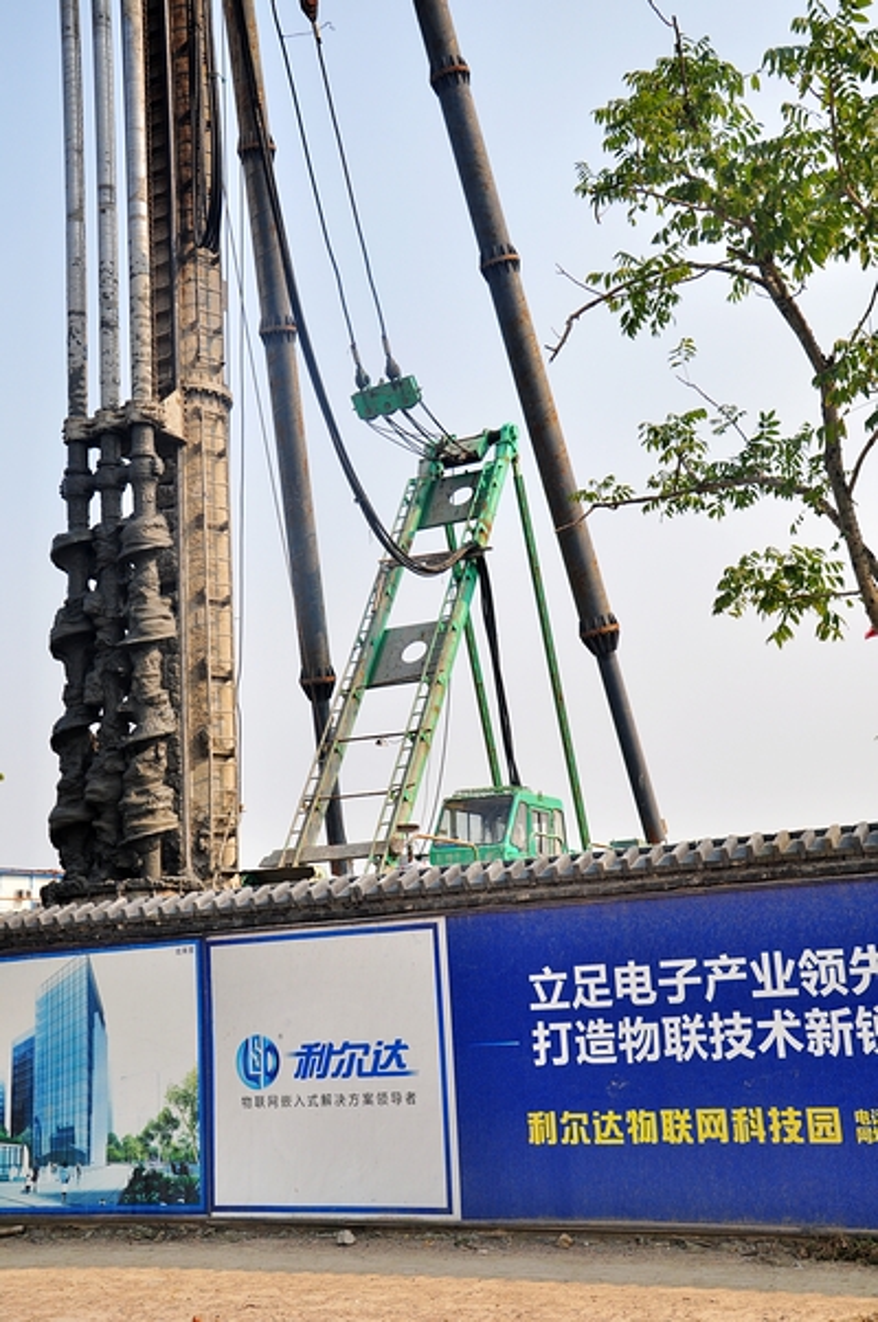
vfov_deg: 46.4
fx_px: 1540
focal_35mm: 42
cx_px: 439
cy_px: 661
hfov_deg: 31.8
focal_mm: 28
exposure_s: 1/500
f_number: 8
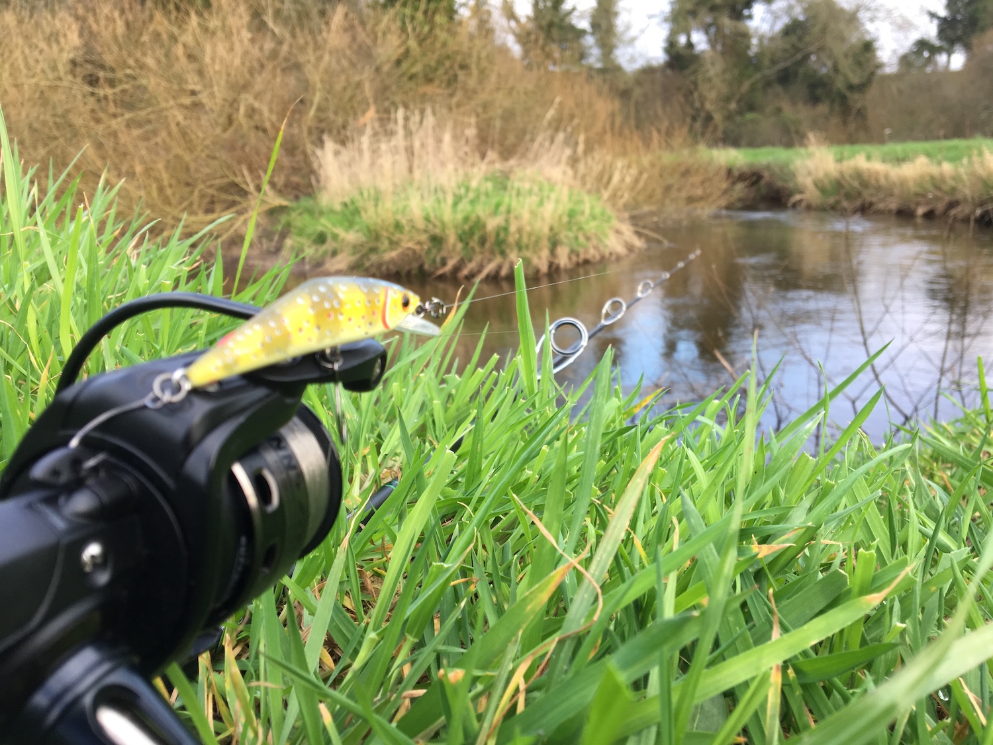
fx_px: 832
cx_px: 496
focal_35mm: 29
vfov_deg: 48.2
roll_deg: +1.8
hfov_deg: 61.7
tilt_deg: -13.0
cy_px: 372
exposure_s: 1/100
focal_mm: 4.15
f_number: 2.2
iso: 25
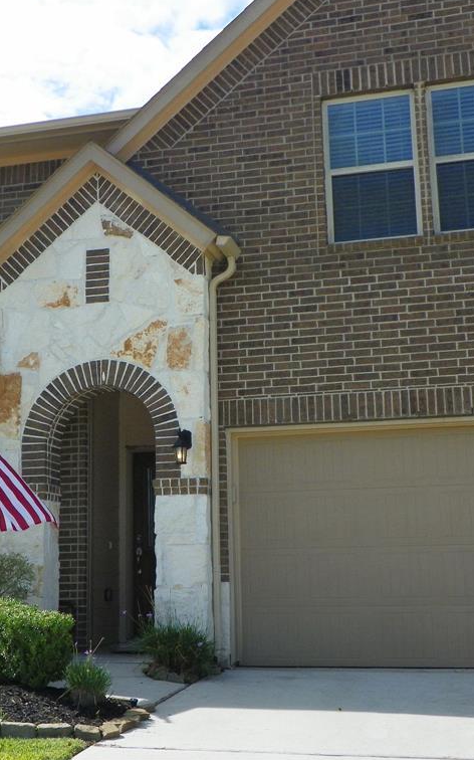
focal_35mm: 56
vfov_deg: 36.3
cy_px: 376
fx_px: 1158
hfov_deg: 23.0
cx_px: 159
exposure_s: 1/400
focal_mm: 6.9
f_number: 5
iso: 64
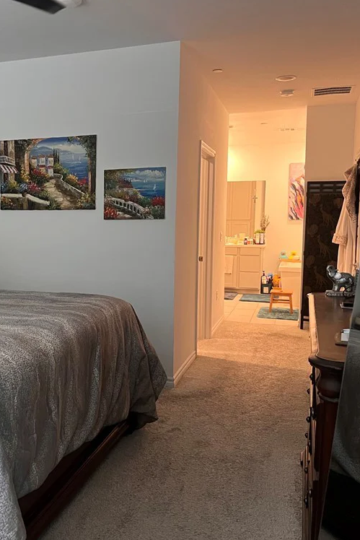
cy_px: 269
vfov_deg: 51.9
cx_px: 63
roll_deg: -0.3
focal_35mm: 37
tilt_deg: -5.0
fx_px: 555
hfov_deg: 34.6
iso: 400
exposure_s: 1/60
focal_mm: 5.7
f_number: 1.5
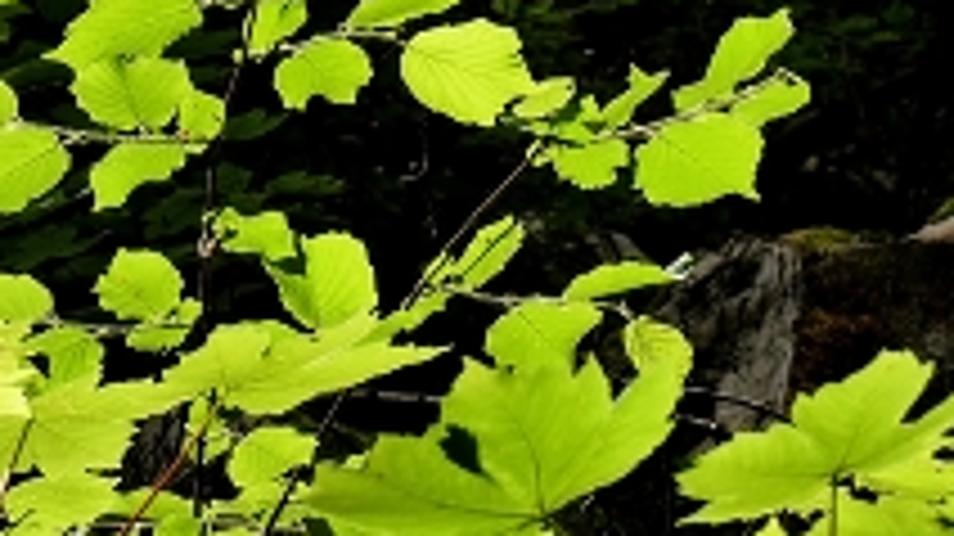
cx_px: 436
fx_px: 8065
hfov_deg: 6.8
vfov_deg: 3.8
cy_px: 83
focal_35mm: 319
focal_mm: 31.7
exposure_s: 1/161
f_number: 5.5
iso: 80
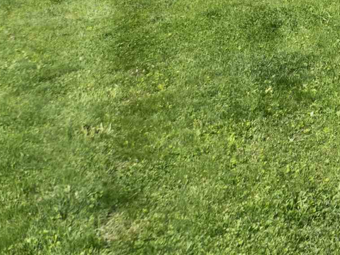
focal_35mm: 97
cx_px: 680
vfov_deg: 13.3
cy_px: -240
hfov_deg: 15.9
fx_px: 952
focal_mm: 12.29
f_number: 2.8
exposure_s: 1/1600
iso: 100
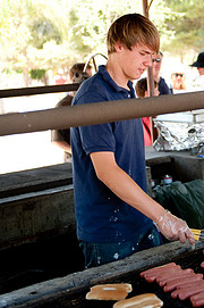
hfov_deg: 18.6
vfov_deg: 27.6
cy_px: 117
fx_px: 622
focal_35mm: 73
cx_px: 141
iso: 500
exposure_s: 1/1000
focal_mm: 44
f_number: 2.8
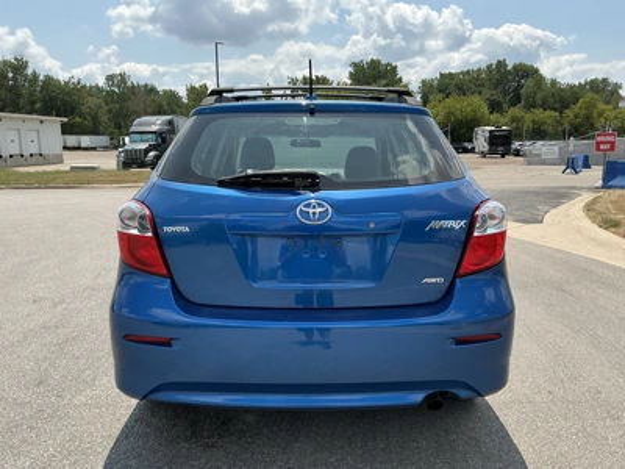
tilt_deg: -4.3
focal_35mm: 28
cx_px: 312
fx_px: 506
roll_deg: -1.0
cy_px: 234
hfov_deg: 63.4
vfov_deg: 49.7
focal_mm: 3
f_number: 1.8
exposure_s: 1/1626
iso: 25
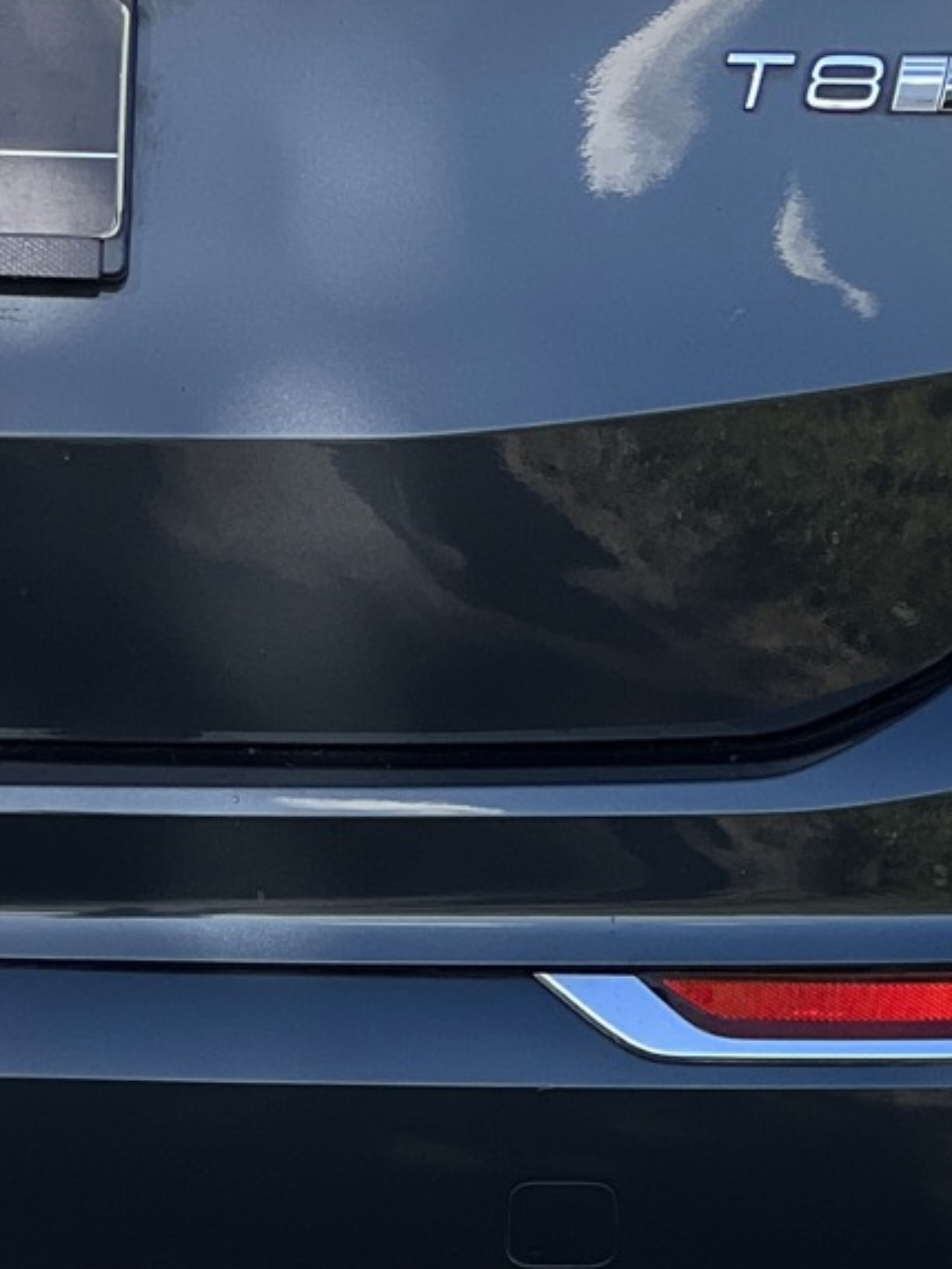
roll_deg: -0.2
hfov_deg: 6.1
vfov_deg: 8.1
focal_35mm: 244
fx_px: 8947
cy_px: 13
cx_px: 305
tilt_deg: -3.8
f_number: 2.8
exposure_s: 1/309
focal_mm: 9
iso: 32
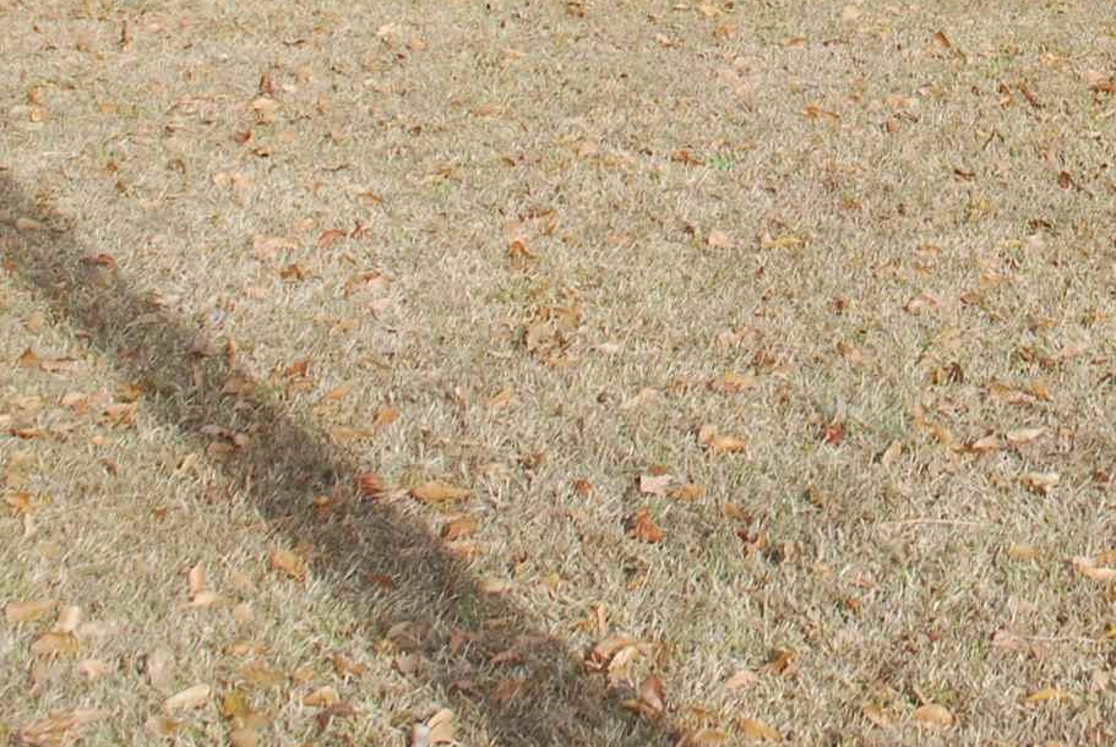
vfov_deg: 13.8
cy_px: -491
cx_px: 1274
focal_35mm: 91
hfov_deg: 21.1
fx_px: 2825
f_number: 6.3
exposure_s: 1/160
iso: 100
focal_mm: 18
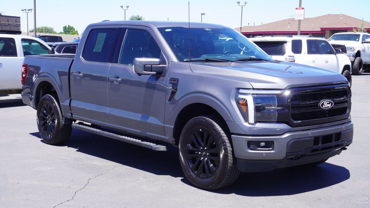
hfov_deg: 39.5
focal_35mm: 53
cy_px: 113
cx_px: 185
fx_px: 515
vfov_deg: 22.8
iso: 100
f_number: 8
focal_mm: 33
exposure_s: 1/100
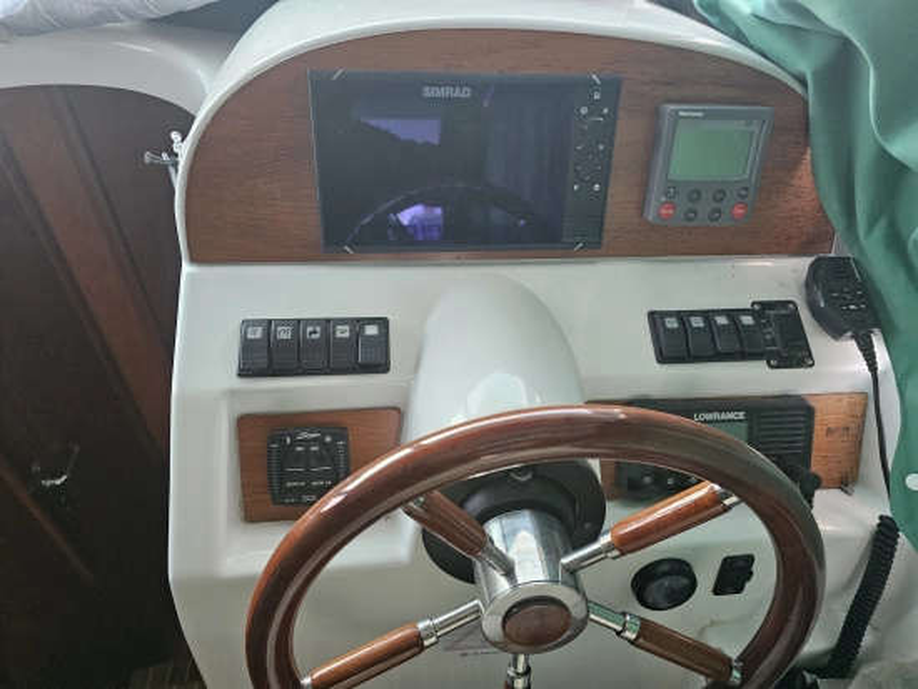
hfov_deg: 73.9
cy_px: 344
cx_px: 459
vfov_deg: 58.9
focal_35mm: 23
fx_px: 610
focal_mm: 6.3
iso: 640
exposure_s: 1/120
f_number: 1.7
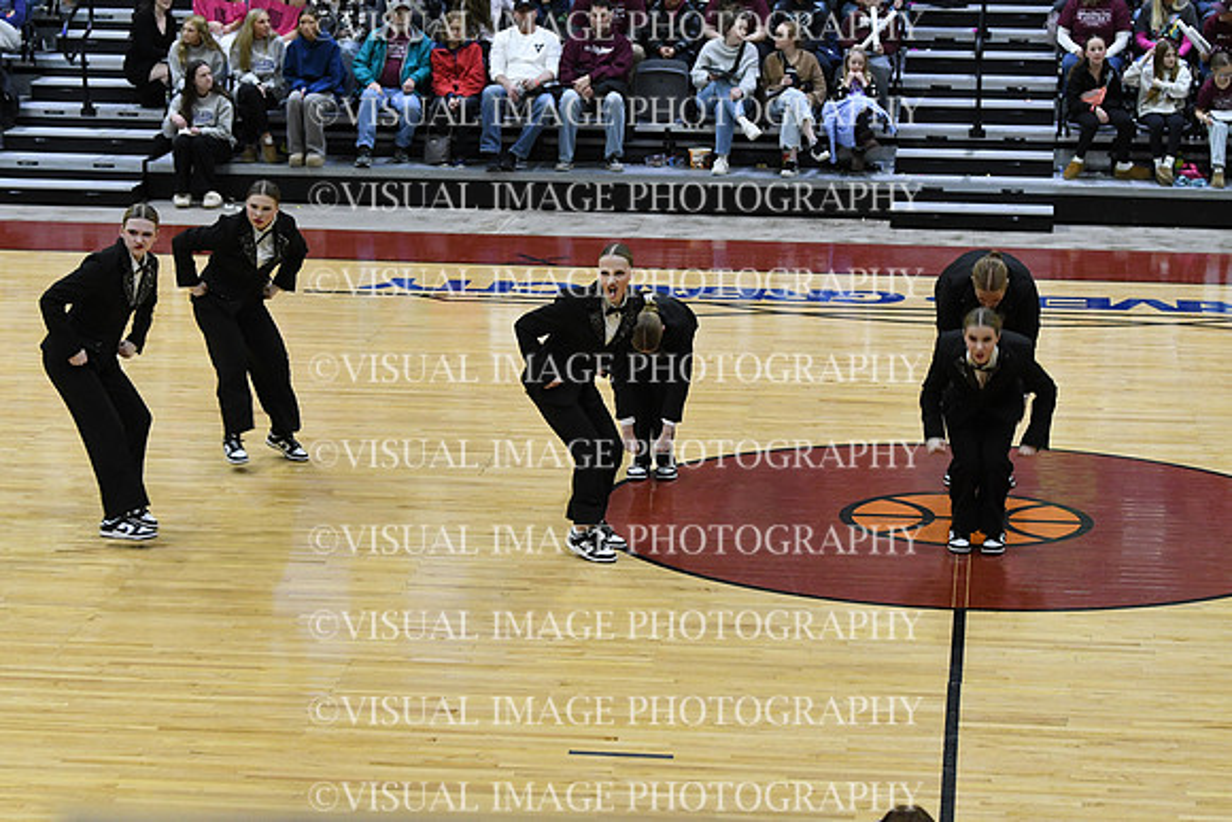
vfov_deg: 13.0
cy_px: 411
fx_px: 3594
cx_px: 616
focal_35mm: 105
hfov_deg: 19.5
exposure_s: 1/250
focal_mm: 70
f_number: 4
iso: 2500
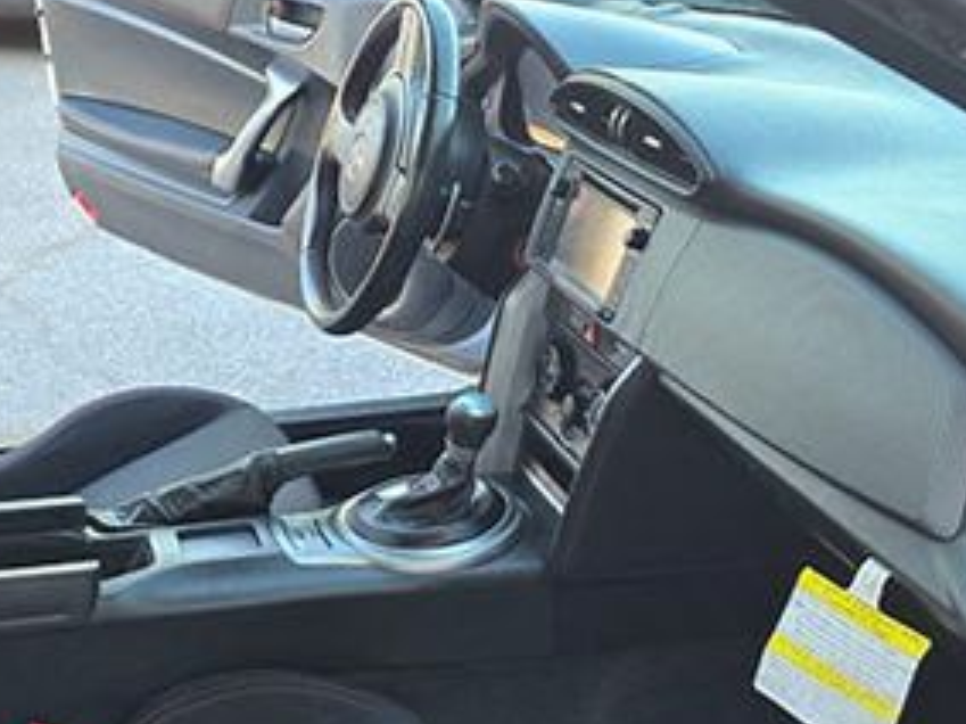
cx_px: 164
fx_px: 1451
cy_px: 710
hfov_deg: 35.4
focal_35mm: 52
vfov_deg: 26.6
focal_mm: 6.3
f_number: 1.7
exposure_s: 1/180
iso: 125
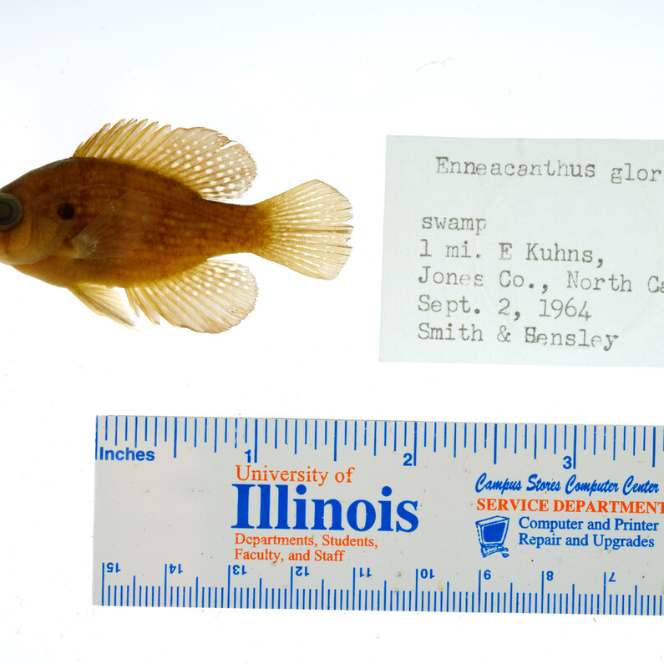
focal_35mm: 77
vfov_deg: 22.5
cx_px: 374
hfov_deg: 22.5
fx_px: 1671
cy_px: 334
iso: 100
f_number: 10
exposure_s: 1/250
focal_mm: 60
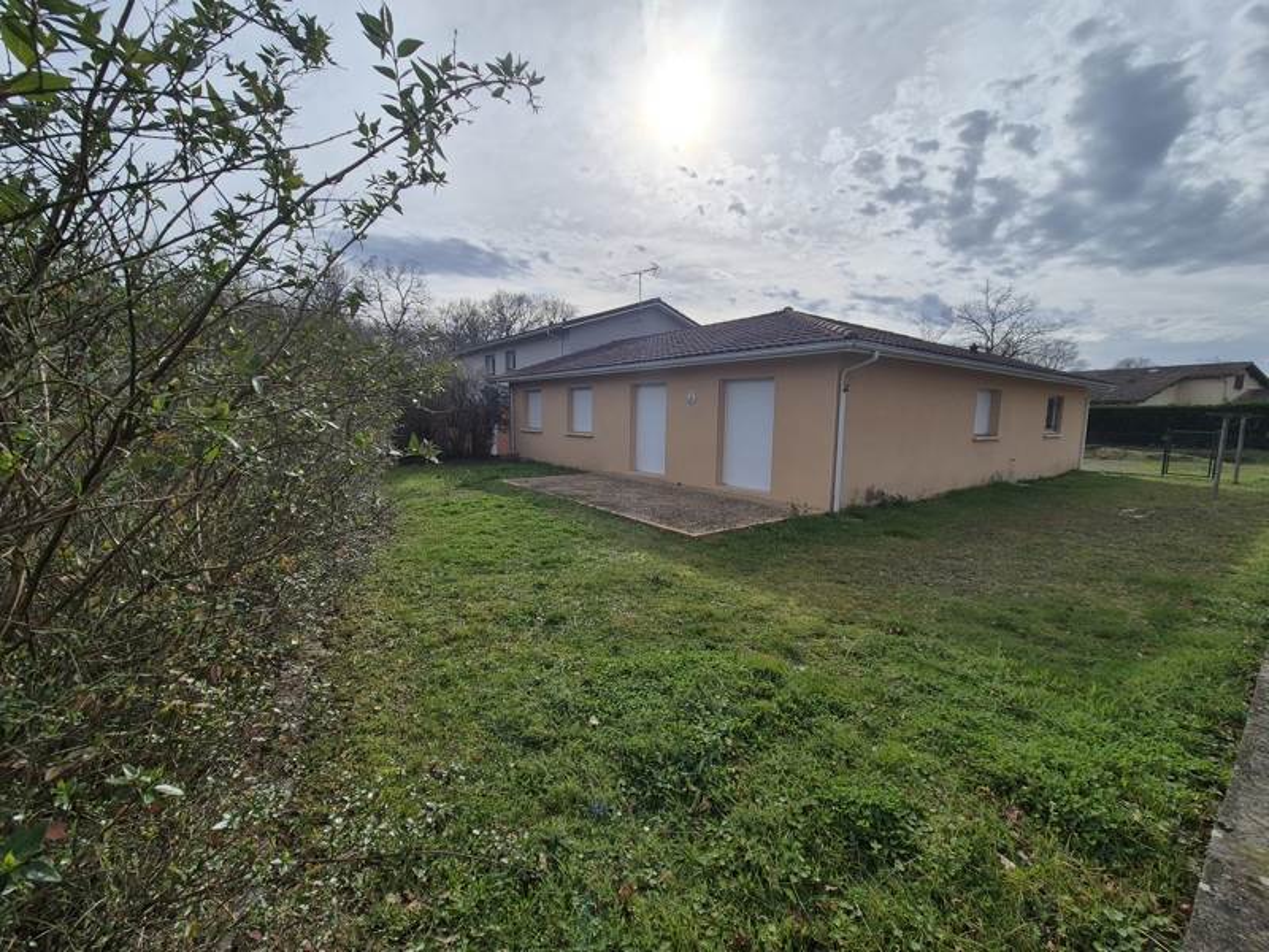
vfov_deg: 89.9
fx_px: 477
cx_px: 634
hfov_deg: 106.2
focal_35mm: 13
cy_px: 476
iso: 50
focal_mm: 2.2
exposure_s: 1/5616
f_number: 2.2
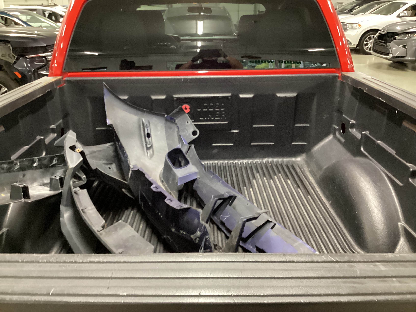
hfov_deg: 58.4
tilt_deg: -24.5
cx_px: 208
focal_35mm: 31
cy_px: 156
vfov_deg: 45.4
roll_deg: +0.3
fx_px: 373
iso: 640
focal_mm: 3.3
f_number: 2.4
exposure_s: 1/30
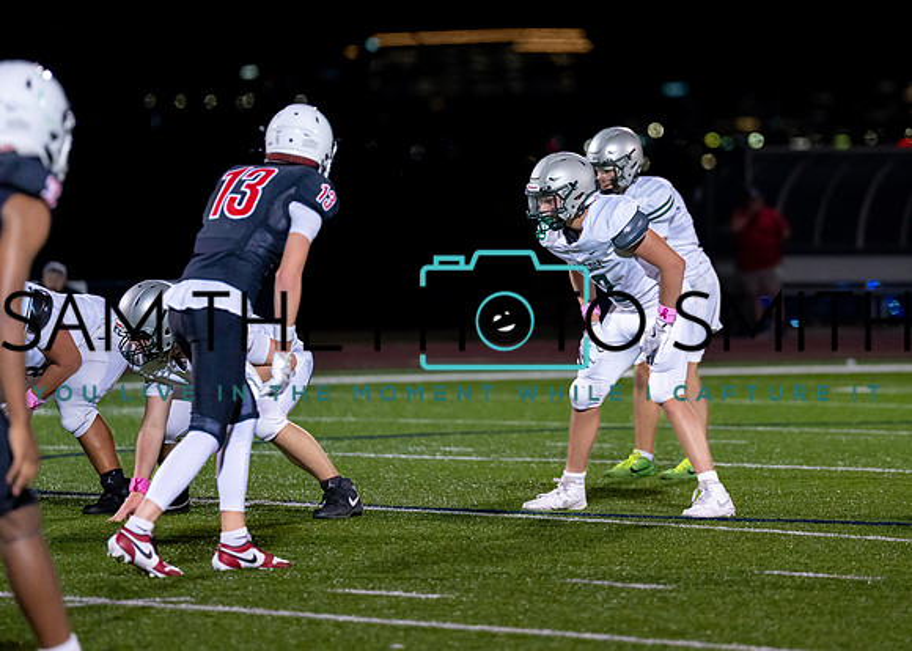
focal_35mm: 301
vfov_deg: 4.8
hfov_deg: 6.7
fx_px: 7801
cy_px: 205
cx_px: 591
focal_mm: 200
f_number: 2.8
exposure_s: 1/1000
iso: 2000
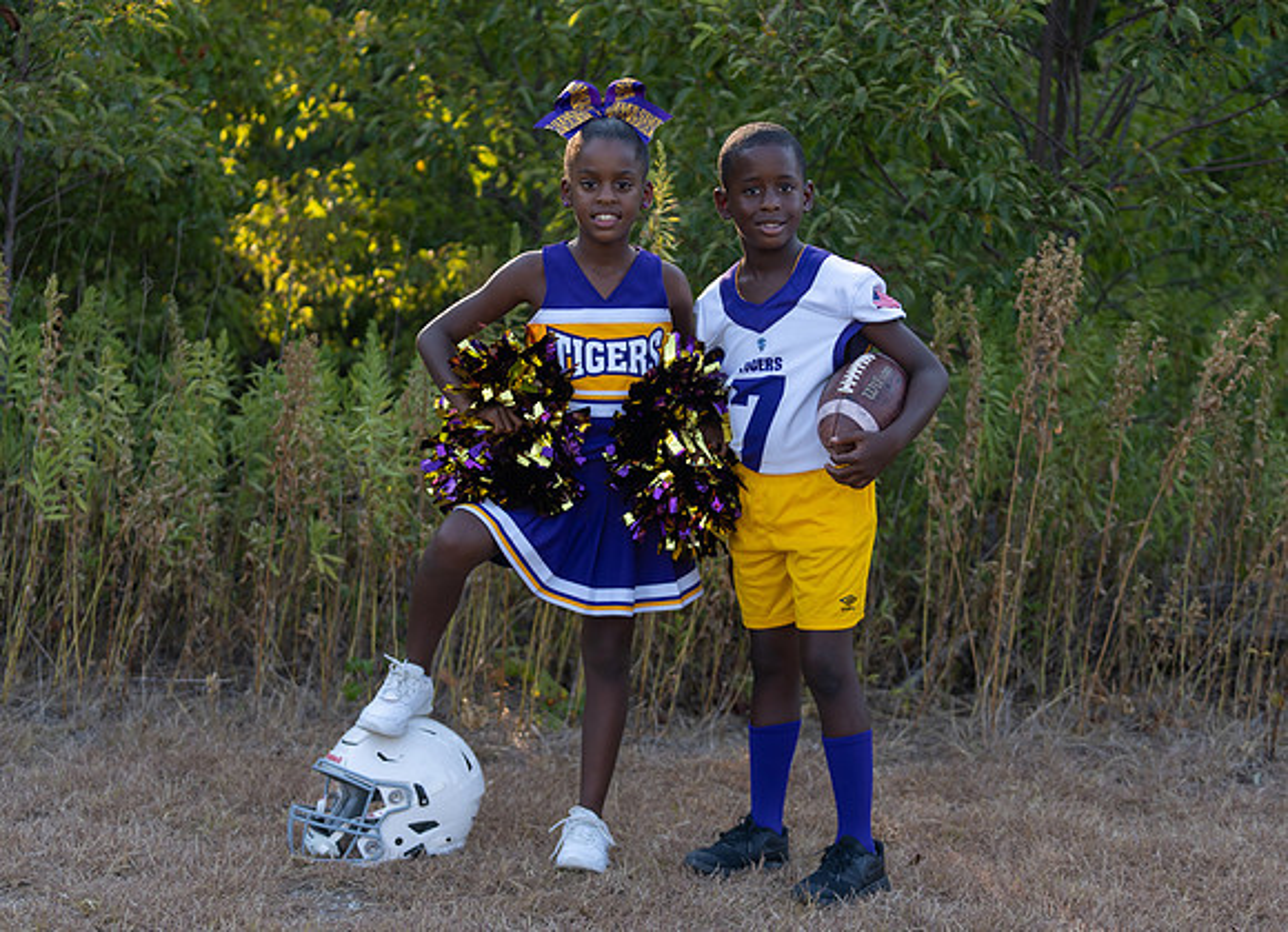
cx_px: 674
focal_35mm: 79
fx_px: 2896
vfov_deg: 18.3
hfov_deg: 25.1
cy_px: 481
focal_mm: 70
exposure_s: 1/320
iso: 125
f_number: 2.8
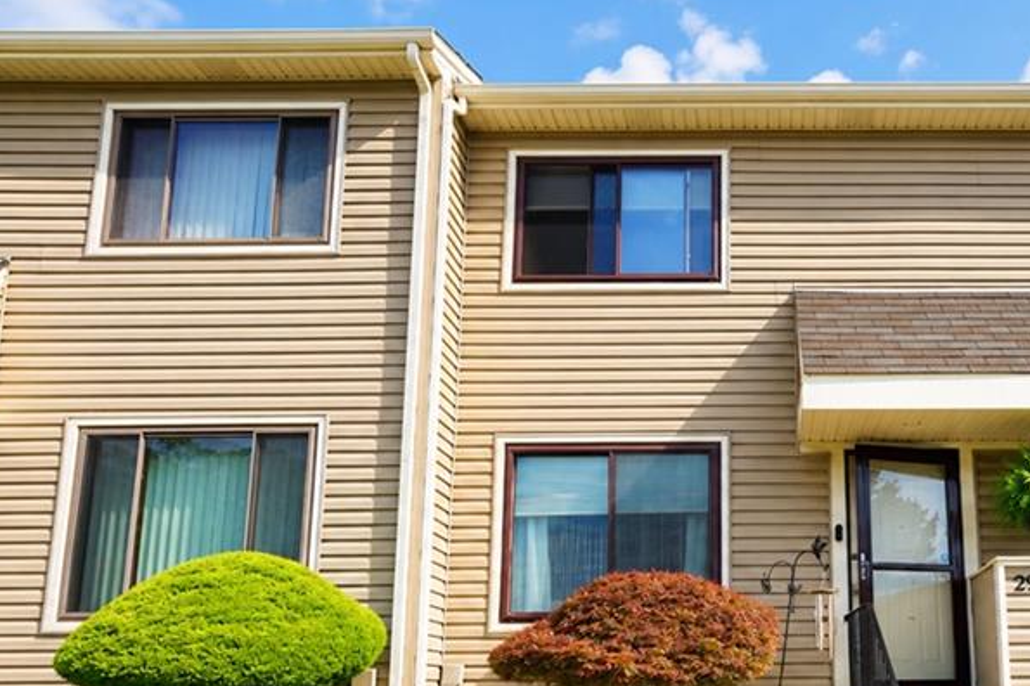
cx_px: 732
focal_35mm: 31
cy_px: 520
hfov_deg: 58.1
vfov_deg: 41.0
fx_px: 886
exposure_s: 1/125
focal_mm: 18
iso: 100
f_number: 9
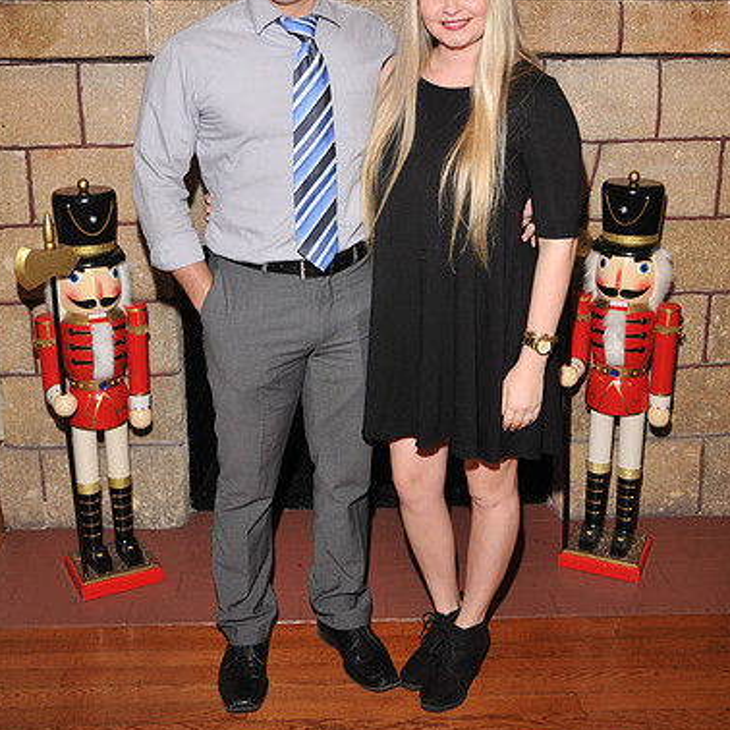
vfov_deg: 38.9
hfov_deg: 39.2
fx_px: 1026
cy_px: 267
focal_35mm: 43
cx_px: 364
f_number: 5.6
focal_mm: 22
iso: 400
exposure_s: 1/60
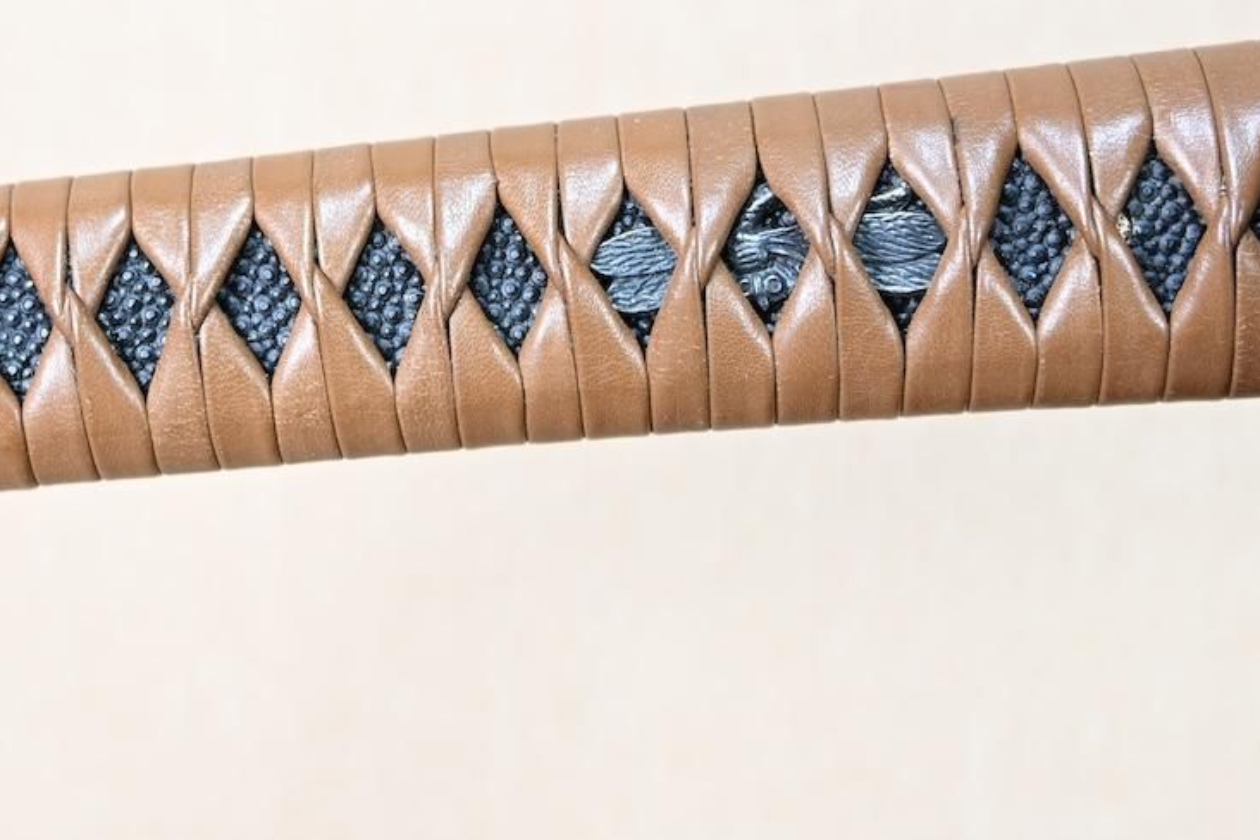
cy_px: 139
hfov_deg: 23.2
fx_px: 3060
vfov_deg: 15.5
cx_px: 405
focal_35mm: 87
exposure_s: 1/2
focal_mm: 30.5
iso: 100
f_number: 4
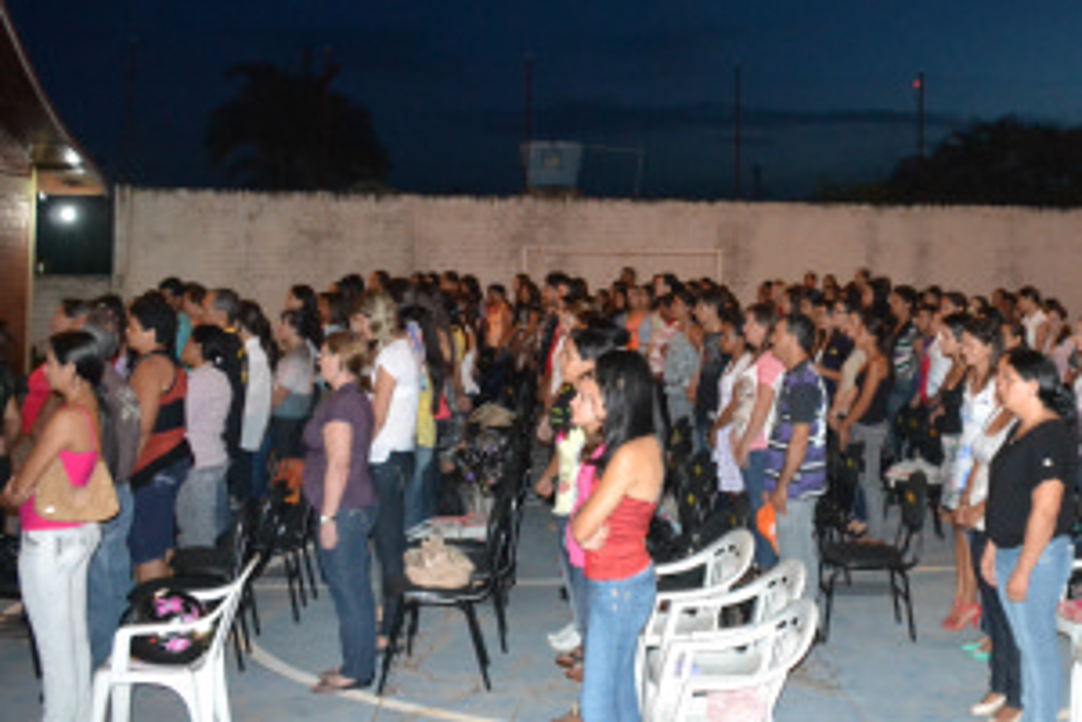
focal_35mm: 50
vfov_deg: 26.8
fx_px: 1503
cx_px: 873
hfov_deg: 38.1
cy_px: 211
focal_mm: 20
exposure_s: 1/60
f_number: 3.5
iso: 3200
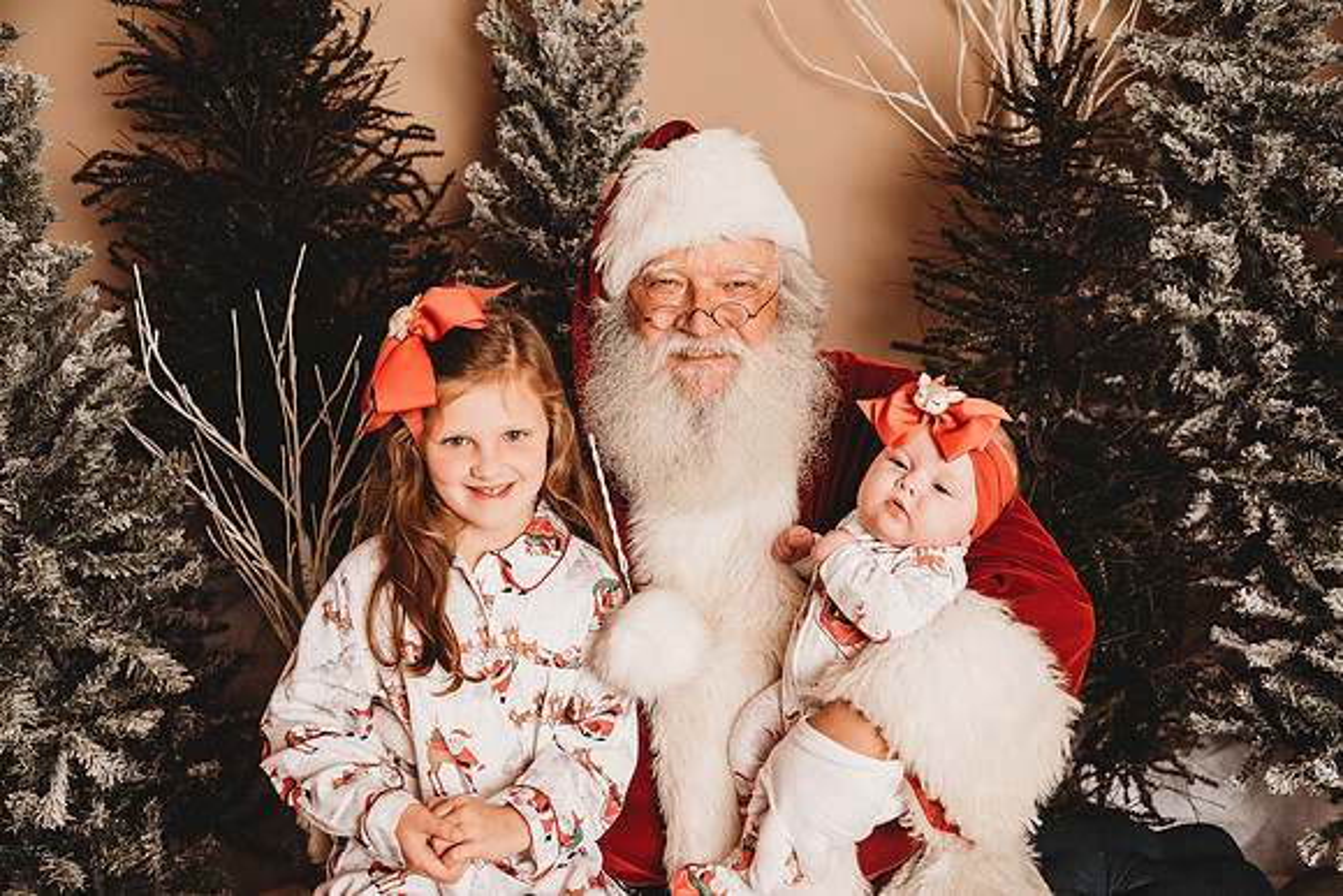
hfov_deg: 50.7
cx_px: 672
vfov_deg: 35.1
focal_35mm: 38
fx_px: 1418
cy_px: 448
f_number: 4
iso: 100
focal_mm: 38
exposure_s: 1/160
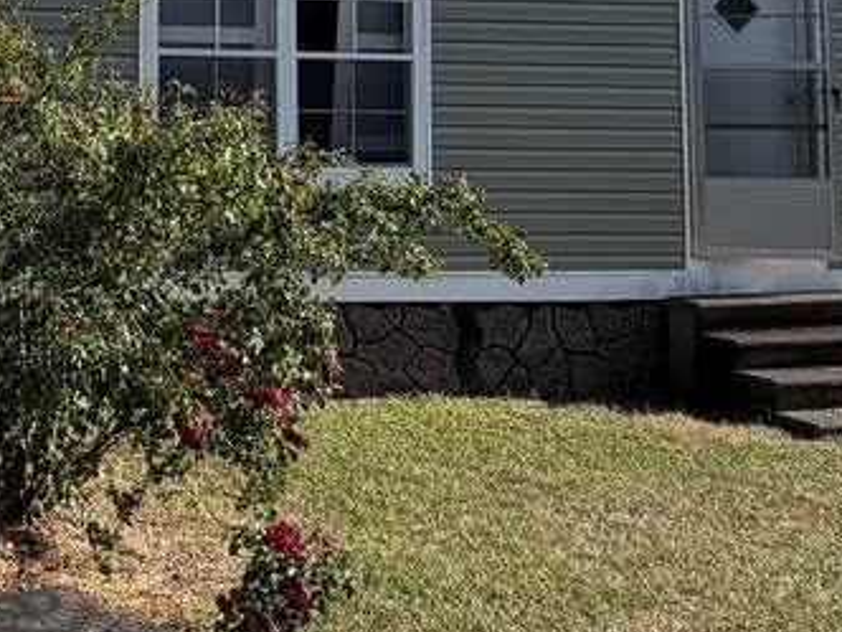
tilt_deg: +3.7
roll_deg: -0.3
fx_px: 1313
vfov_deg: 26.2
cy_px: 63
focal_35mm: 54
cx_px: -61
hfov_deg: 31.9
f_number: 2.2
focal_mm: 2.22
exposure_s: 1/770
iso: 25
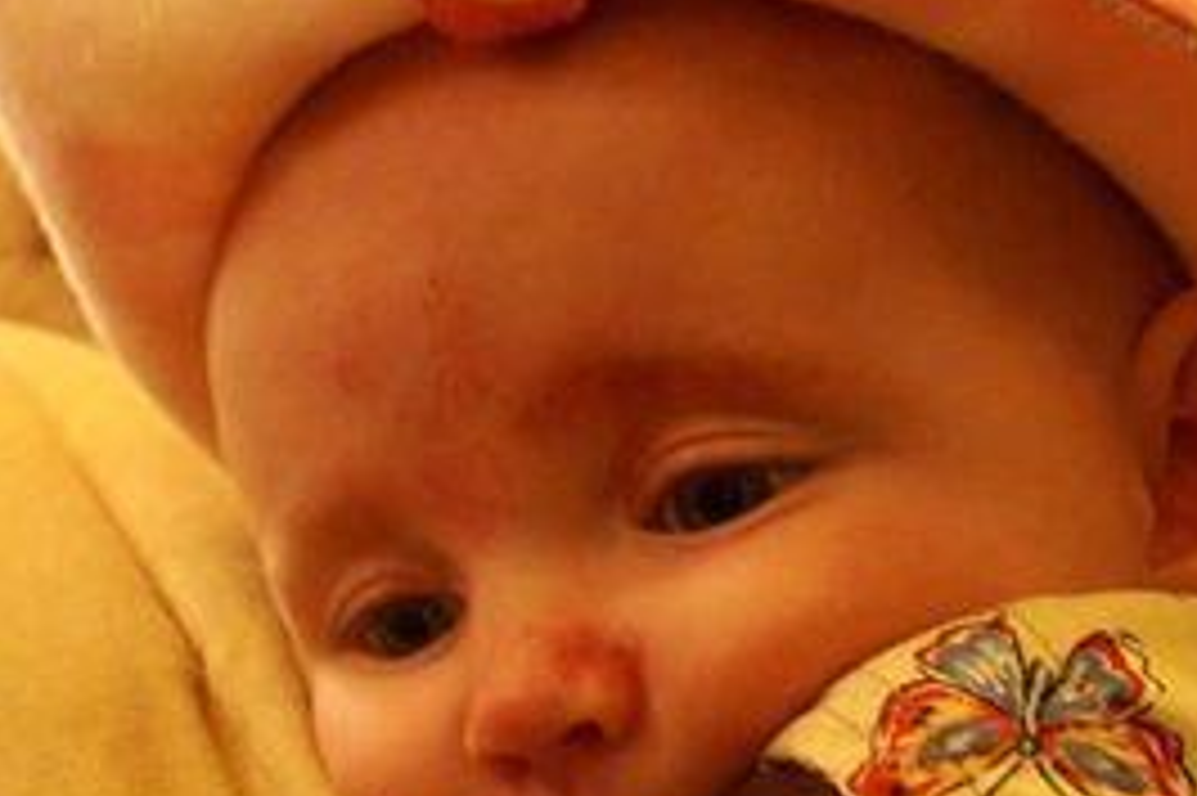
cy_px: 445
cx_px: 711
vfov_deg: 13.5
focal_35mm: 101
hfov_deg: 20.2
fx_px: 3356
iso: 1600
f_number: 4.5
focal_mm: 28
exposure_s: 1/30
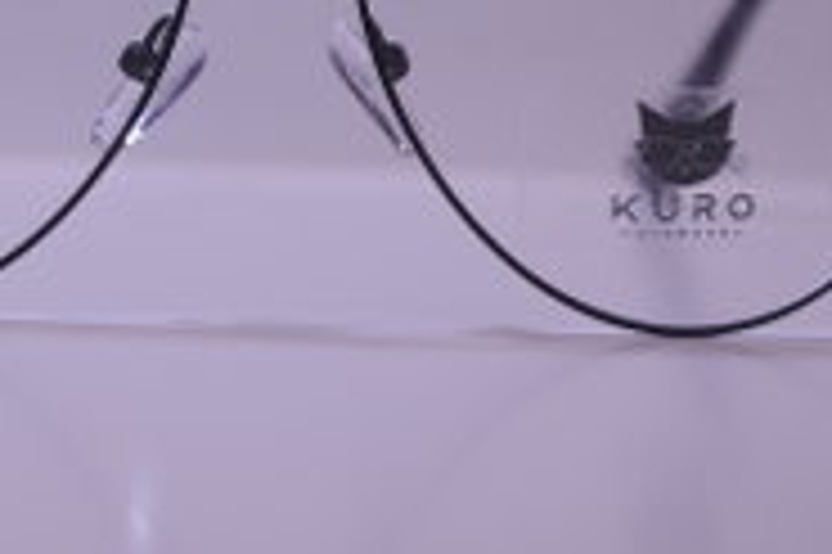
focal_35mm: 243
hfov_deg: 8.5
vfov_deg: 5.6
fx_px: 5613
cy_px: -14
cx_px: 238
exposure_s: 1/40
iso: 200
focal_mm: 75
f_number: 5.3
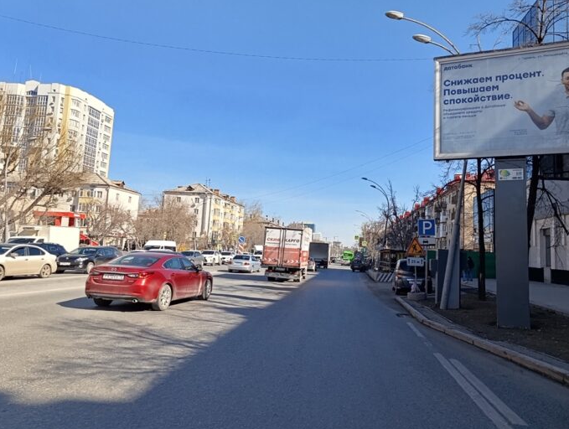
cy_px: 198
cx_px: 319
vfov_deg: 53.2
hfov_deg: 67.0
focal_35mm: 26
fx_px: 428
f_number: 1.7
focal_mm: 6.11
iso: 50
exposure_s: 1/389
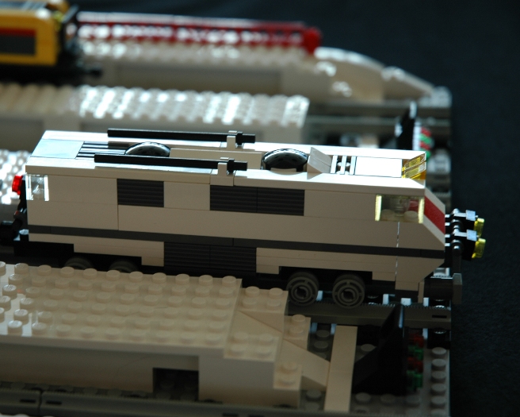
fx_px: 1847
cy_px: 209
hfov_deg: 16.0
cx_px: 238
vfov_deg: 12.9
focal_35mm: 120
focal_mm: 70
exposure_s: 1/30
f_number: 4.5
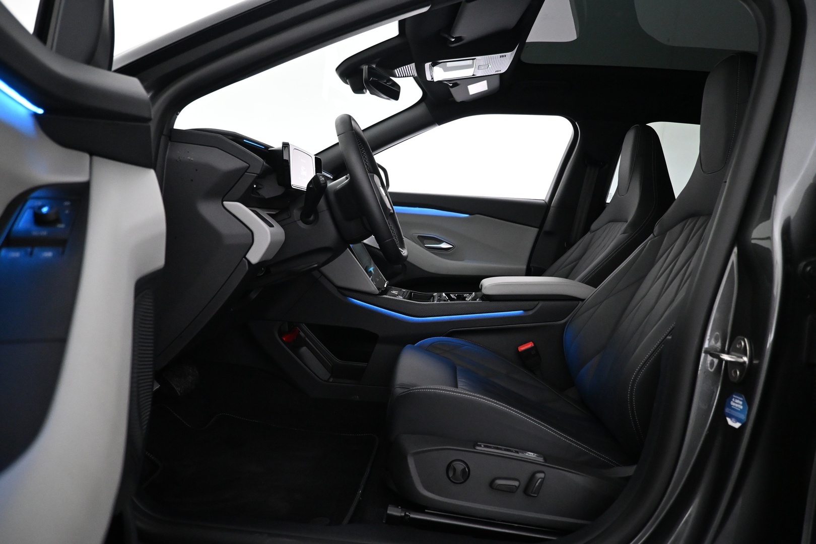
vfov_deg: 53.1
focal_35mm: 24
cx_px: 408
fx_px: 544
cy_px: 272
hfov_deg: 73.7
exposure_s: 1/80
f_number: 3.5
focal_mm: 16
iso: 3200
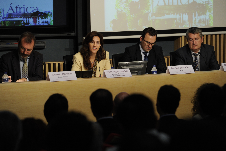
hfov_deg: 11.8
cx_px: 113
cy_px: 76
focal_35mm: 175
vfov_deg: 7.8
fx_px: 1098
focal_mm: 175
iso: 2000
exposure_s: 1/200
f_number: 4.5
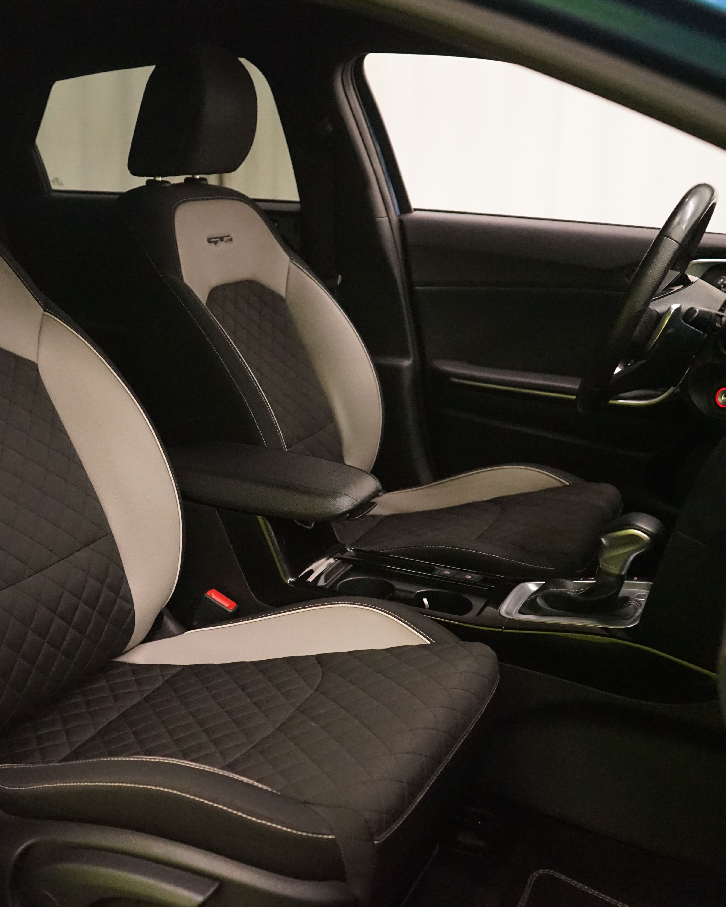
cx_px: 215
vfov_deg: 45.8
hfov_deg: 36.7
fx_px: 1074
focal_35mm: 40
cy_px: 456
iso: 6400
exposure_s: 1/125
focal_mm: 28
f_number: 3.5
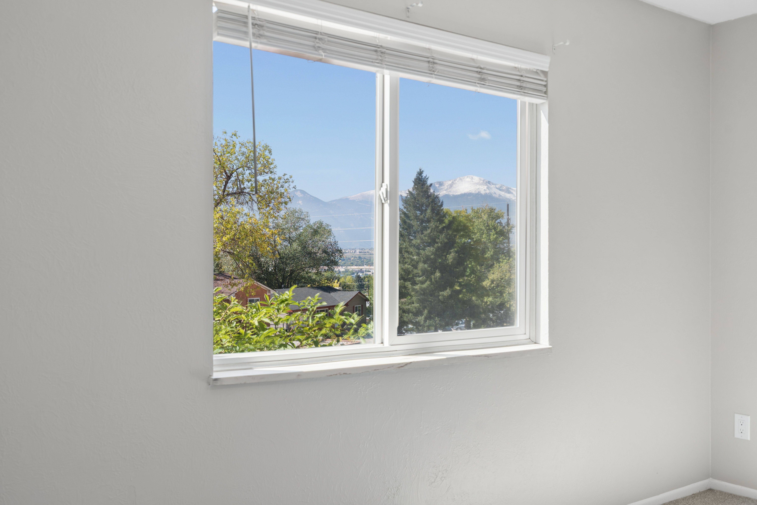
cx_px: 378
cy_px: 252
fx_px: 736
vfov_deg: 37.9
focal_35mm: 35
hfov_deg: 54.4
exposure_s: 1/30
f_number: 6.7
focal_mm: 35
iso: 100
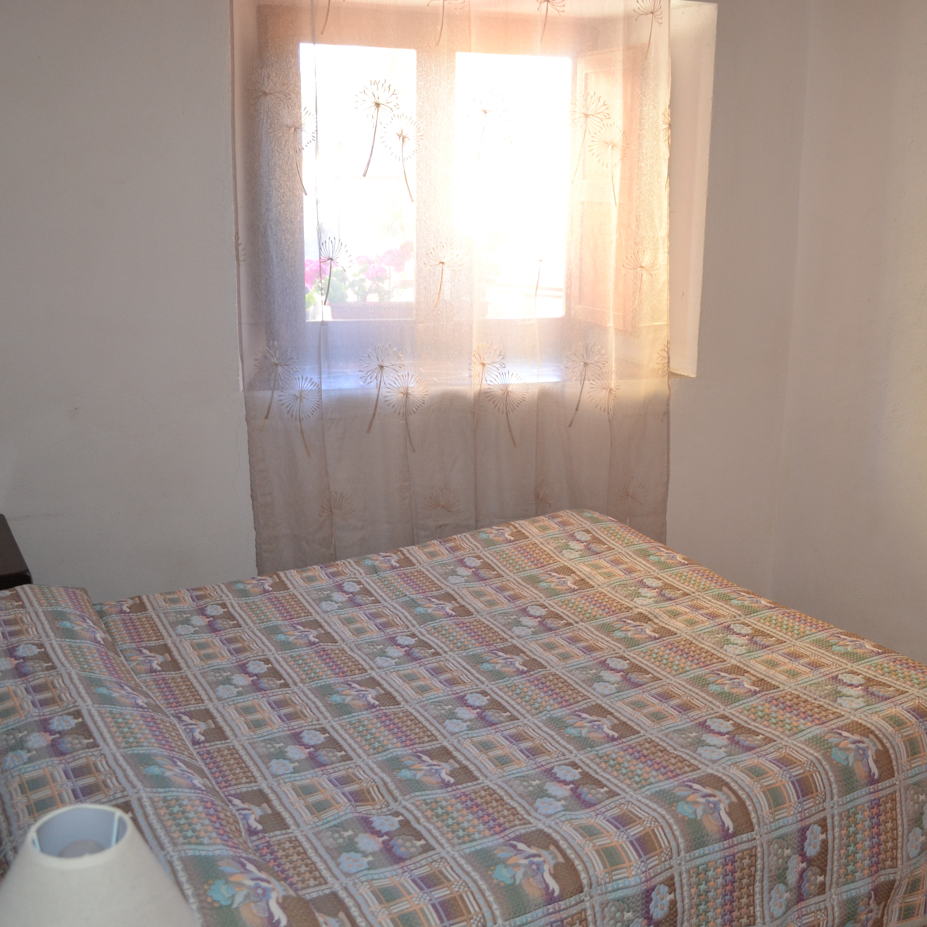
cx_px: 557
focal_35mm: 35
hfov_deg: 46.9
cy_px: 461
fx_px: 1060
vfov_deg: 47.2
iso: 560
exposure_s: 1/60
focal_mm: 18
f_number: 3.5
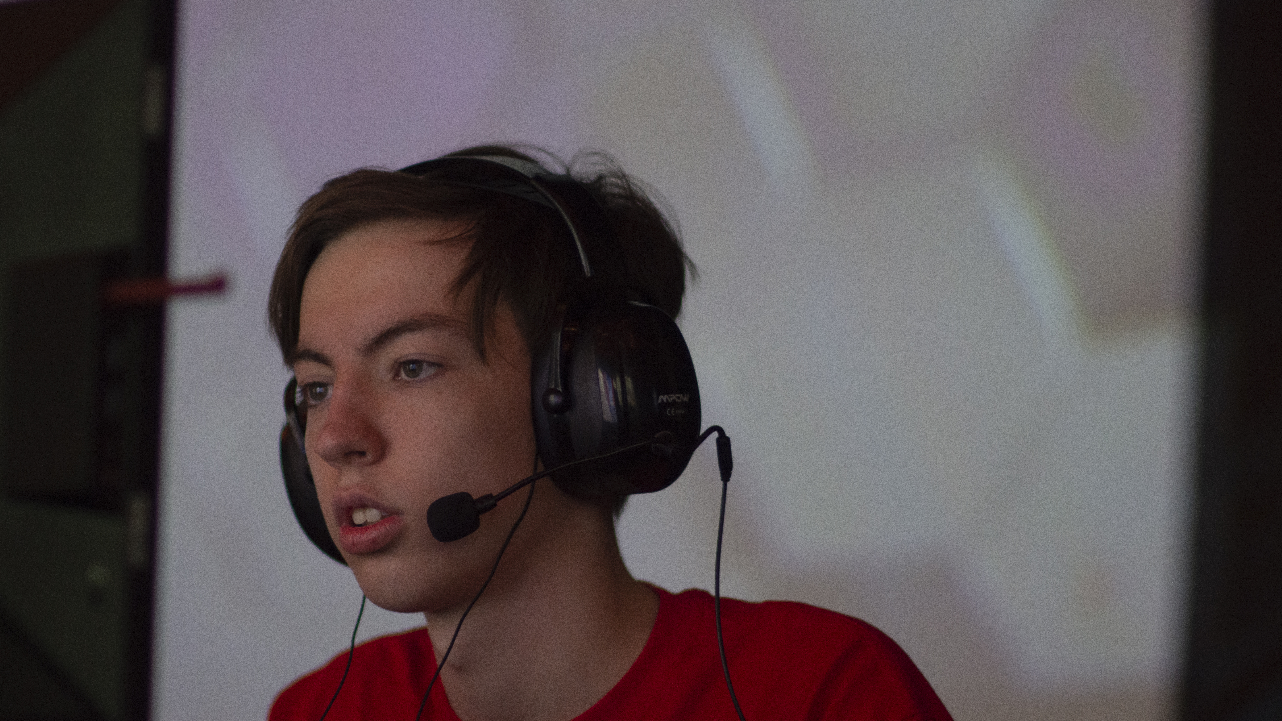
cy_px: 408
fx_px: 6041
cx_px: 563
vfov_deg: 6.8
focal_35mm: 178
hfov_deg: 12.1
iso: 500
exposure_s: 1/250
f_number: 1.6
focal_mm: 85
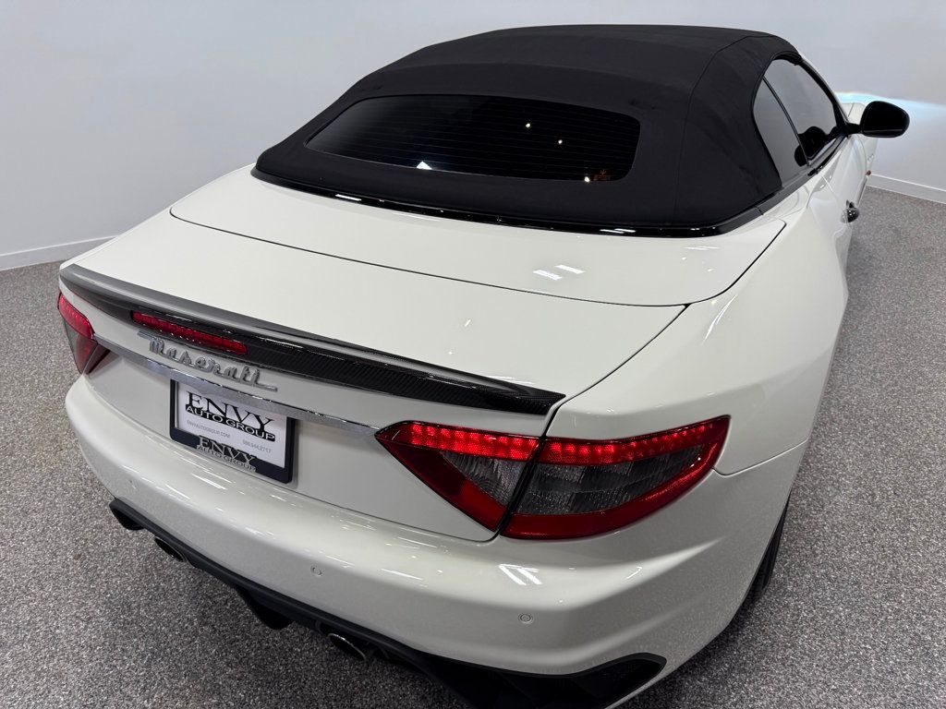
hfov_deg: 71.6
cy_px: 354
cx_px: 473
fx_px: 656
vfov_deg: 56.8
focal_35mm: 24
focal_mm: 6.76
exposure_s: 1/539
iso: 80
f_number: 1.78
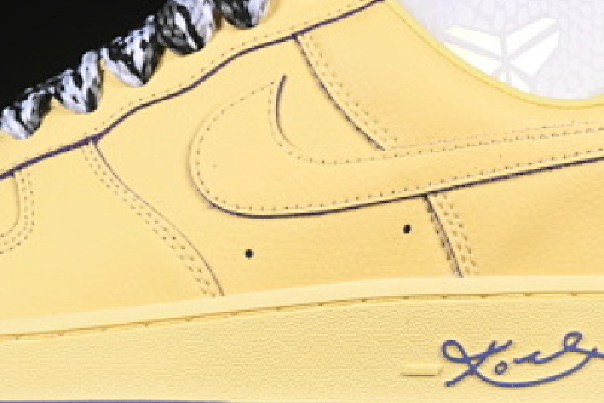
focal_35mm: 200
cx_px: 201
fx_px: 3355
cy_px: 119
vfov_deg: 6.9
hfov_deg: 10.3
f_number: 8
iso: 160
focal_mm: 50
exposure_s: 1/80
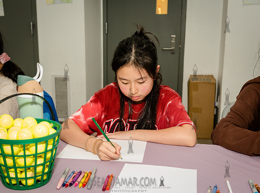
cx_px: 121
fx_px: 346
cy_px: 111
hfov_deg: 41.2
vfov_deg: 31.2
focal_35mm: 46
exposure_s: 1/200
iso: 3200
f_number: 4
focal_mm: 35
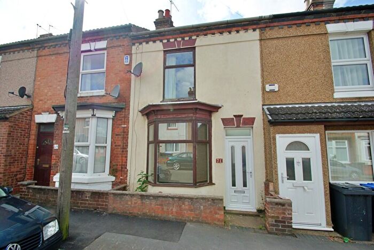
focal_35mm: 15
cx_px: 187
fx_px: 156
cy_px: 125
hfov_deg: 100.3
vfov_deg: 77.4
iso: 100
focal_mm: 10
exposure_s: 1/125
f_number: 10
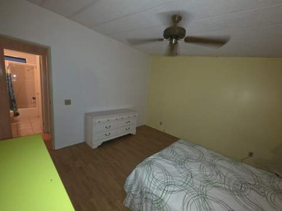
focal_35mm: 13
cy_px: 106
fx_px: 106
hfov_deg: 106.2
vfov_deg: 89.8
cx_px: 141
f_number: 1.9
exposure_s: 1/30
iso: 320
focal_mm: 2.2
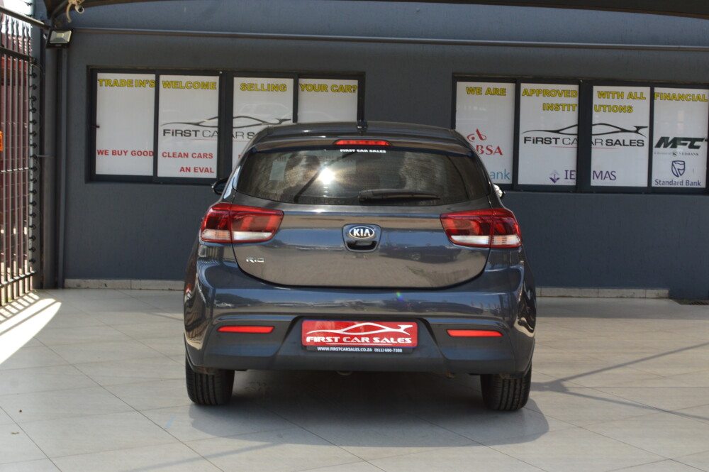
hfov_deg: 37.9
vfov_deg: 25.7
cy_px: 236
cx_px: 354
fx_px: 1033
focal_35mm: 52
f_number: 10
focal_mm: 35
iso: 400
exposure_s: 1/200
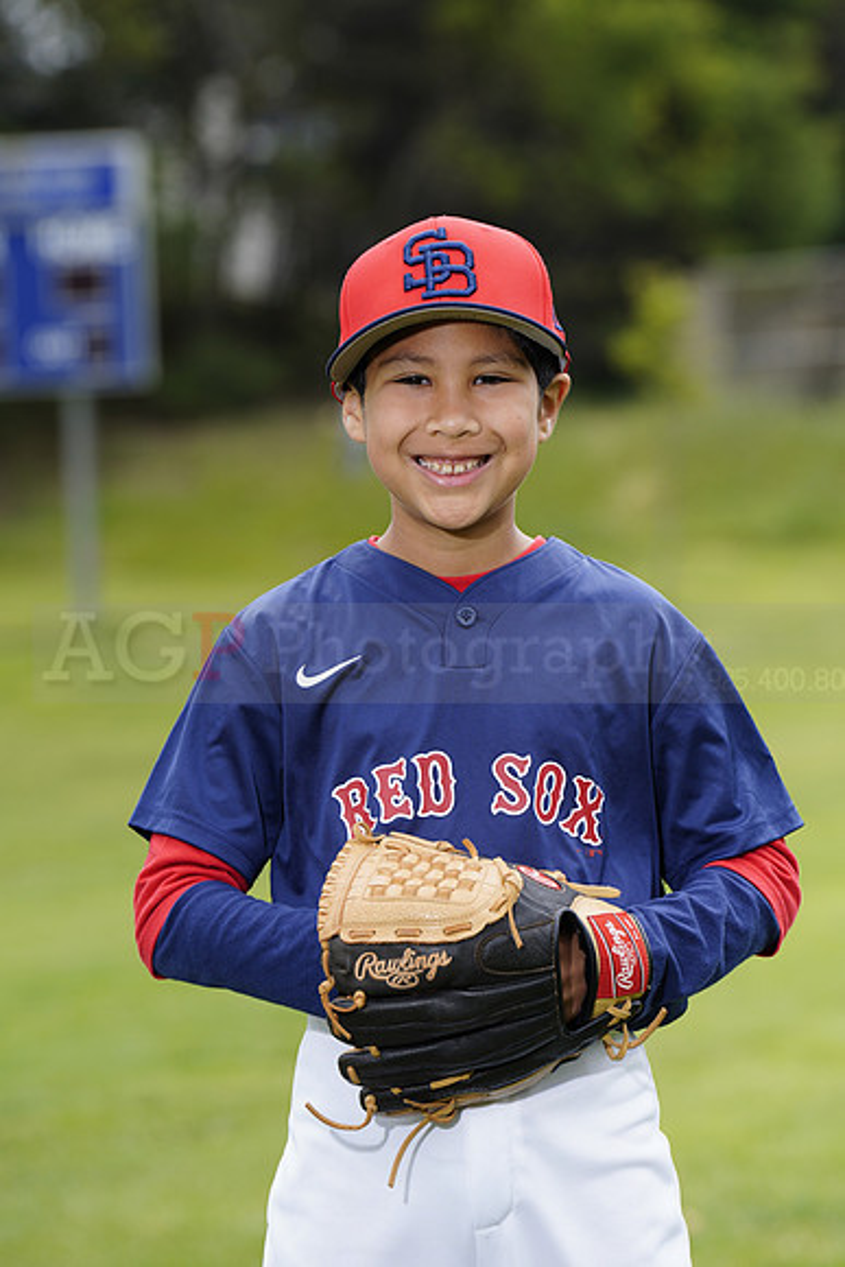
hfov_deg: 6.9
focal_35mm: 200
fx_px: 7037
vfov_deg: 10.3
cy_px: 634
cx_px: 422
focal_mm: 200
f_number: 6.3
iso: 100
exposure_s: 1/250
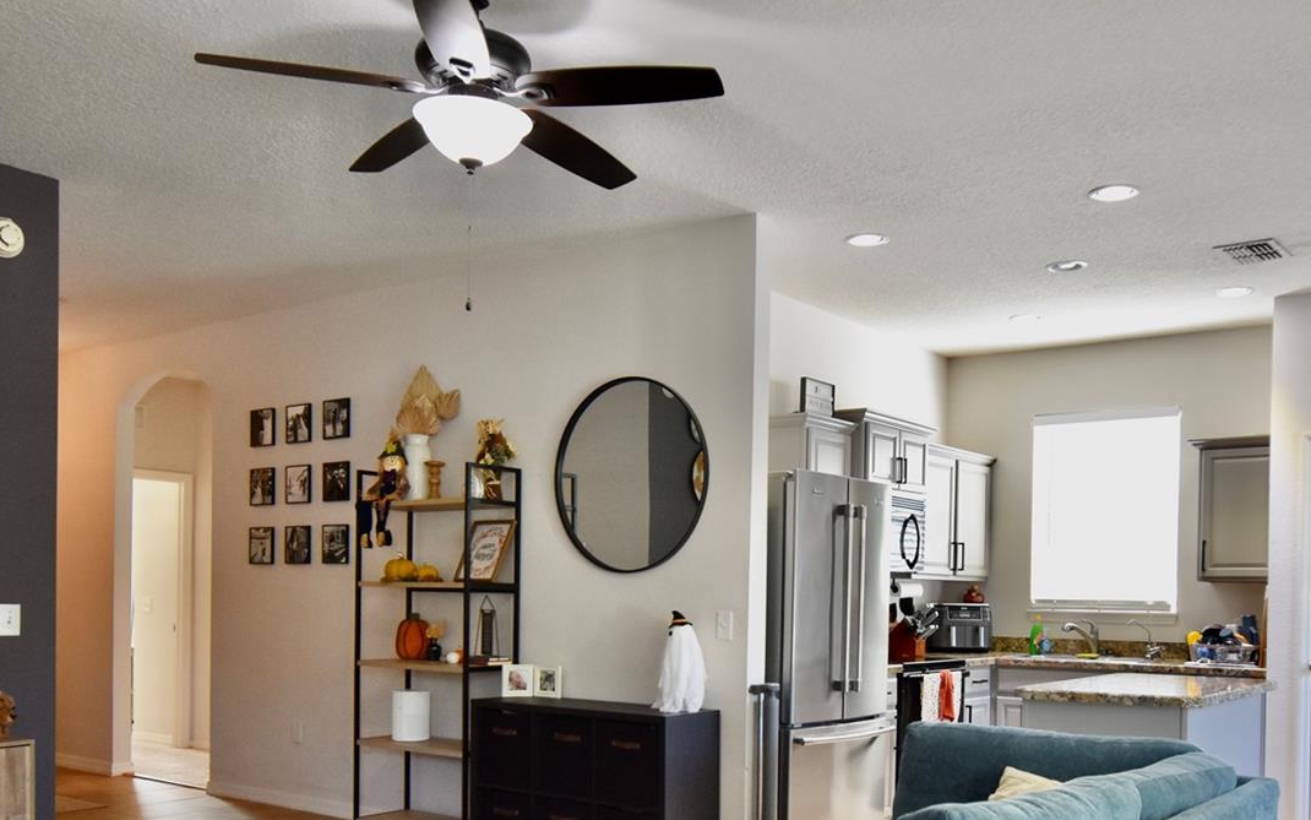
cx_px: 713
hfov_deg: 59.6
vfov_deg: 38.4
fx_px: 1143
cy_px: 615
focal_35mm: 32
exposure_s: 1/60
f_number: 4
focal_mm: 14
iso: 800
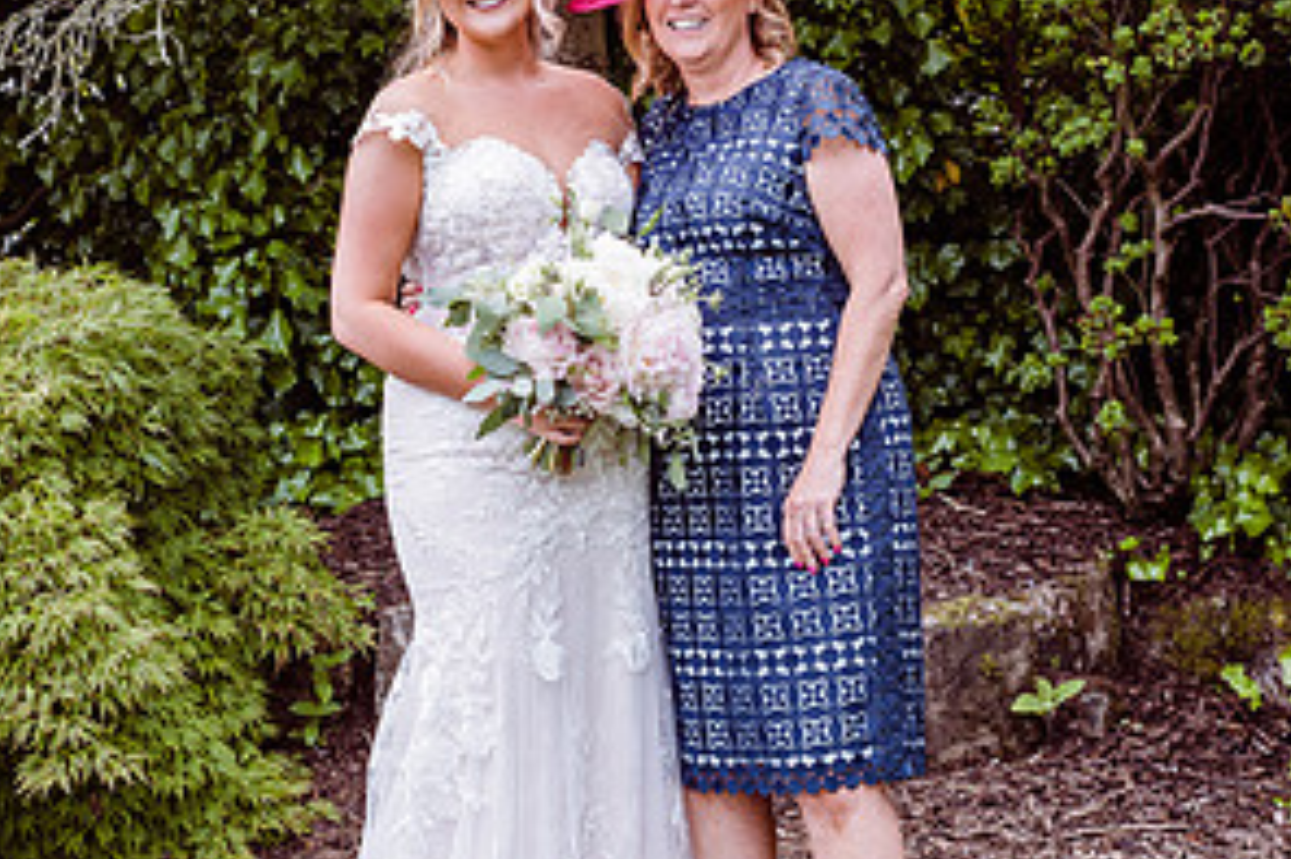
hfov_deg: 26.7
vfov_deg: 17.9
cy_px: 371
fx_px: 2724
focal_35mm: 76
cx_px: 646
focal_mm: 50
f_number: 8
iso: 250
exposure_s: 1/100
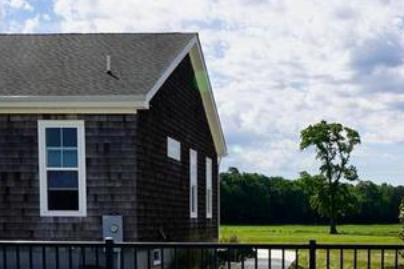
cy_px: 281
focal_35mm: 57
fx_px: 640
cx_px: 303
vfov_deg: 22.7
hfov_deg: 34.3
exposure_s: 1/250
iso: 100
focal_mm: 12
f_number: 10
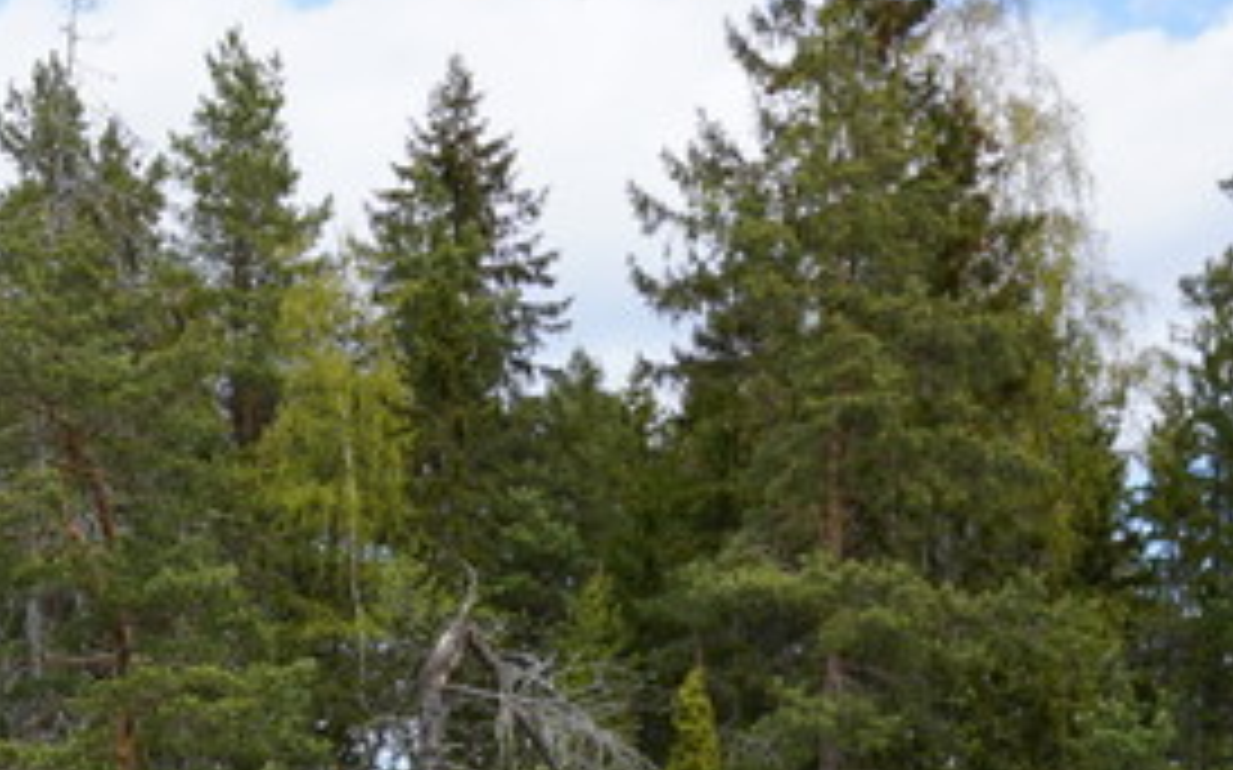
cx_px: -171
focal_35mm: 102
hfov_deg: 19.5
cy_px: 1225
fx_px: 3419
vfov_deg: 12.1
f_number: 9
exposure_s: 1/100
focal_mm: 19
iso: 100
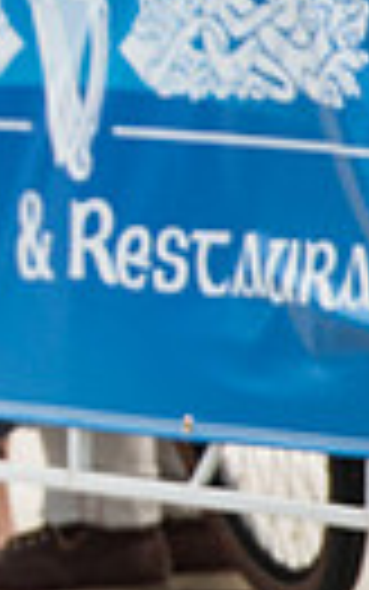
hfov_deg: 1.2
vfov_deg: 1.8
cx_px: -750
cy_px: 188
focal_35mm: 1139
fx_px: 18307
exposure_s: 1/1000
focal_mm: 200
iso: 200
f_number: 4
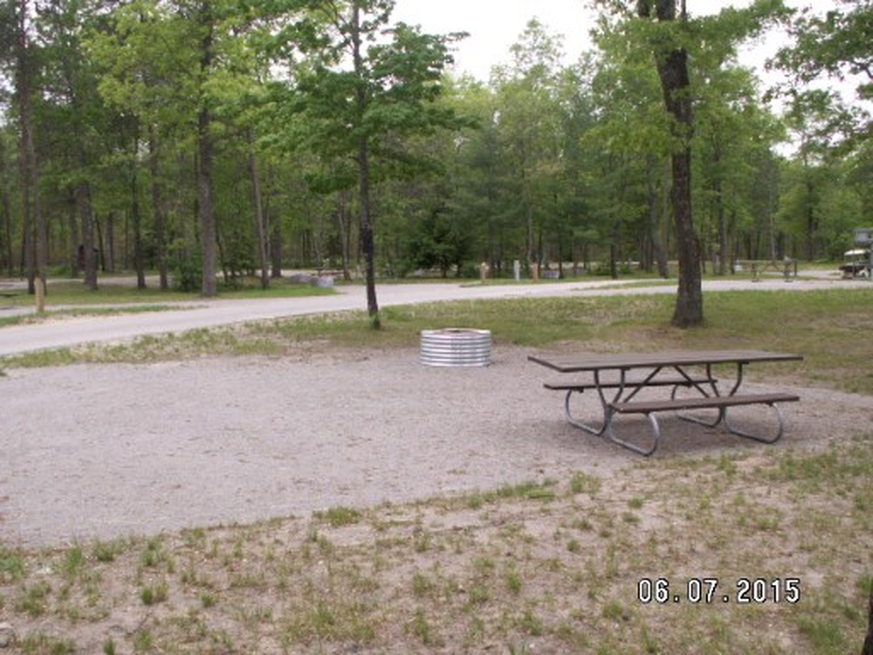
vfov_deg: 40.7
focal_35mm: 35
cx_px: 436
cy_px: 328
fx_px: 883
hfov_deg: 52.6
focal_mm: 5.86
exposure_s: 1/60
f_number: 3.5
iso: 50
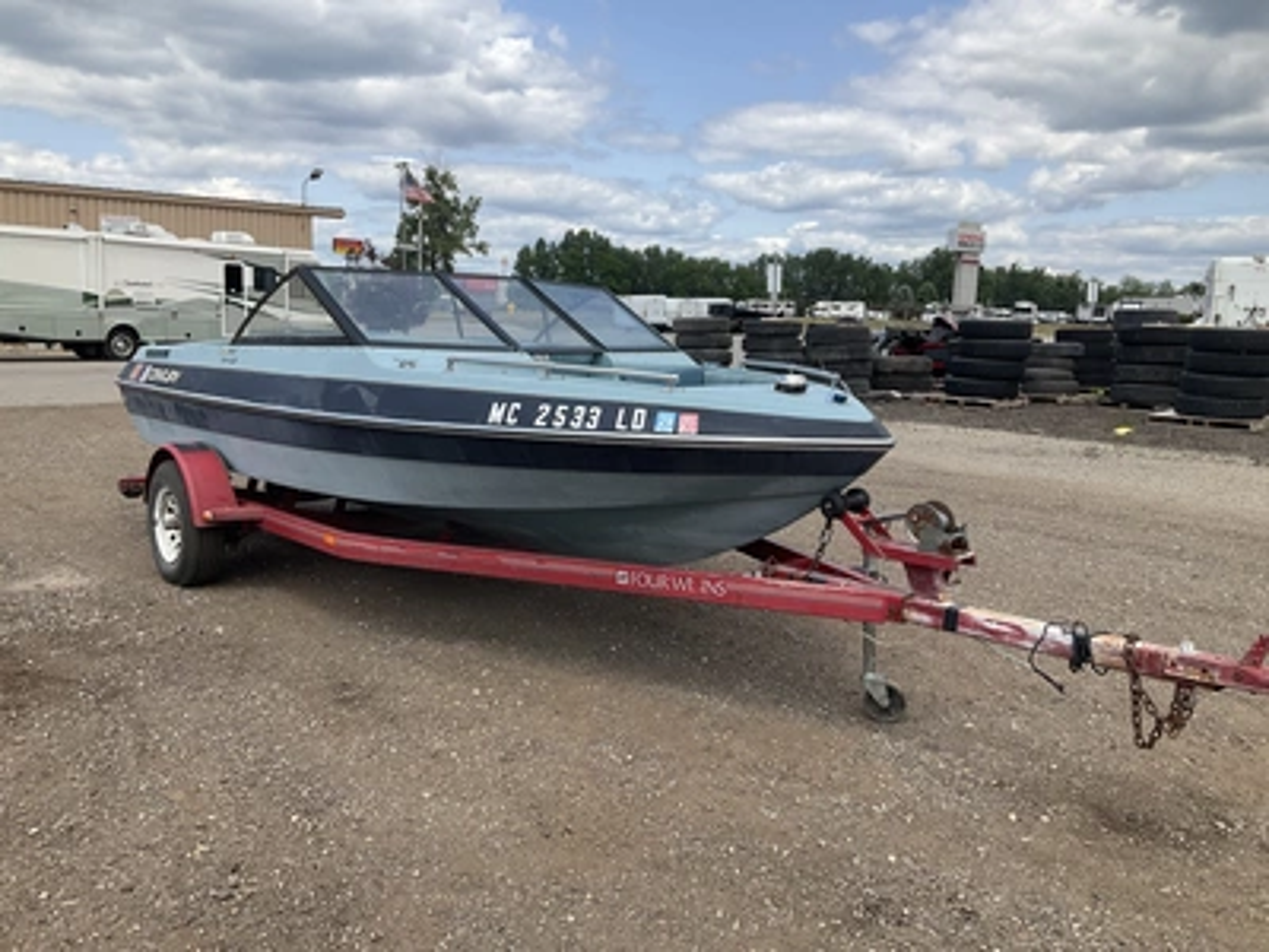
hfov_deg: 61.7
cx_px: 634
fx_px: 1063
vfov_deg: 48.2
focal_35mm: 29
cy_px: 476
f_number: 1.8
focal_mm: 3
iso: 25
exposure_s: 1/1534
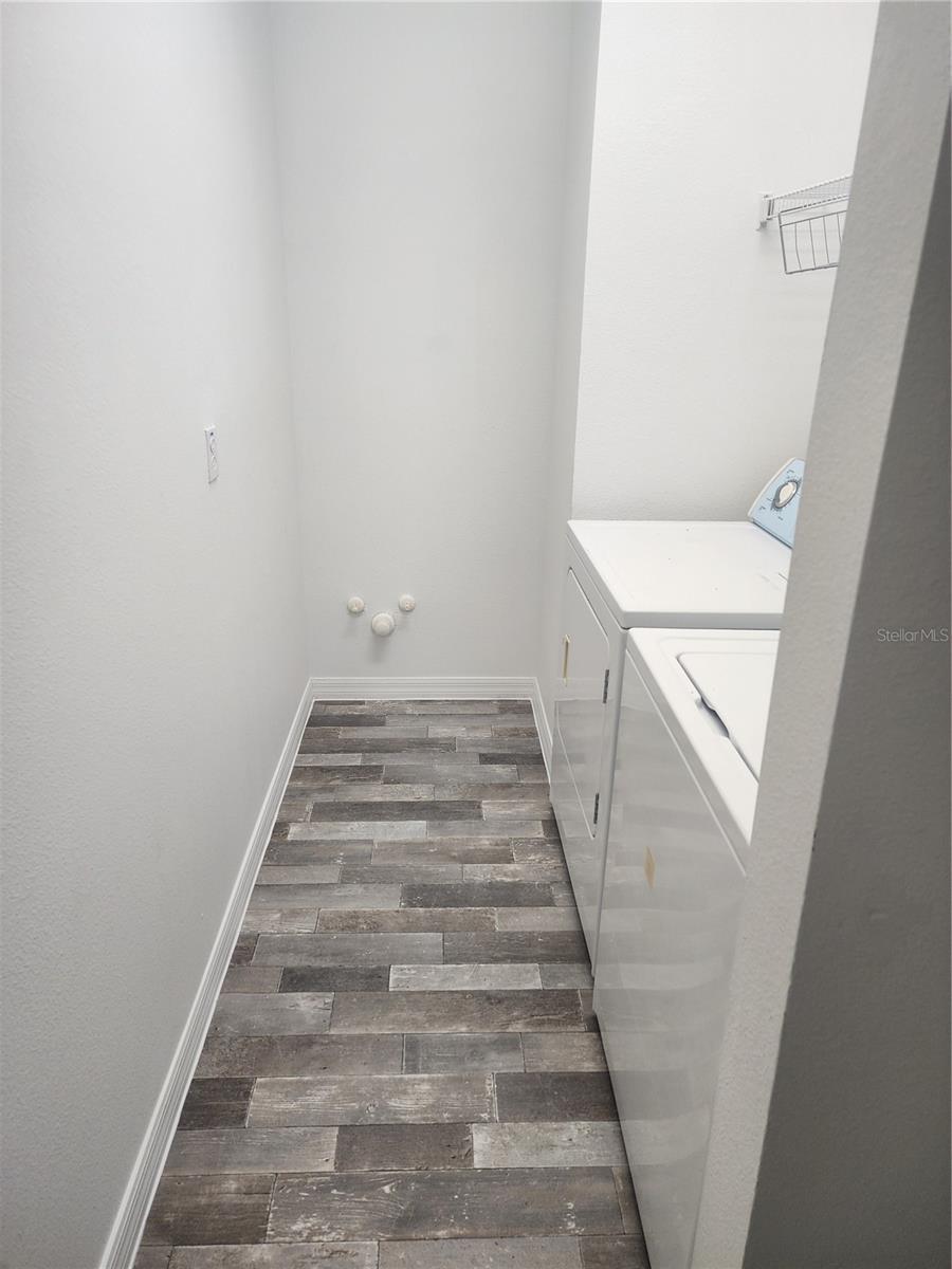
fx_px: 843
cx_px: 476
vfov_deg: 73.9
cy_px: 634
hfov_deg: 58.9
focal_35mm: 23
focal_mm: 6.4
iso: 80
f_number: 1.8
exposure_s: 1/60
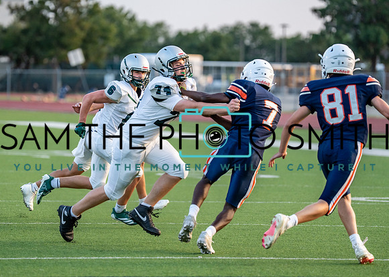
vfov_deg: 5.9
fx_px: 2686
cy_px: 130
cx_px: 158
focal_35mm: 243
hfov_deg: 8.3
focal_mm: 176
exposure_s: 1/1250
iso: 640
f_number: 2.8
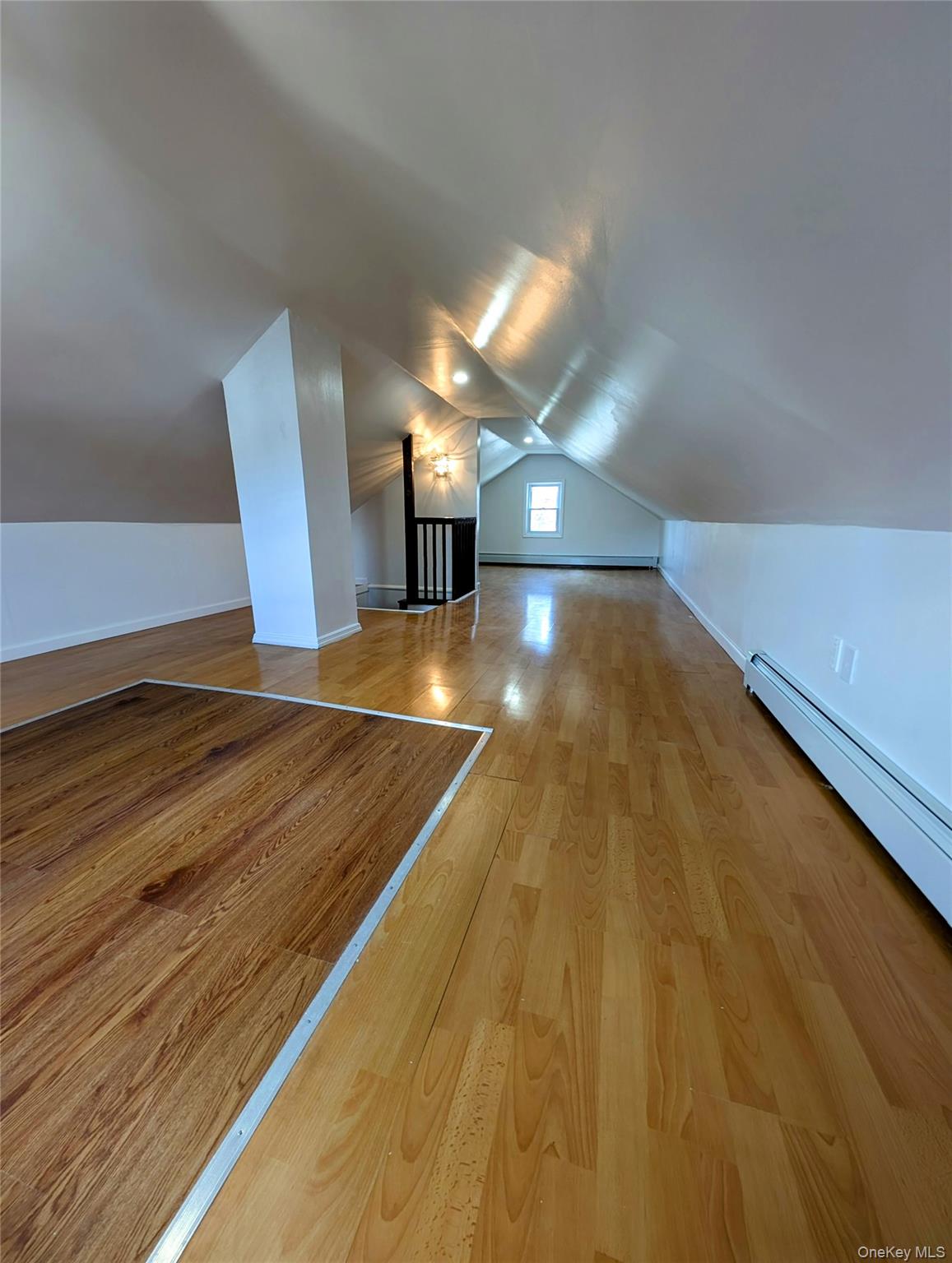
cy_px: 632
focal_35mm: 12
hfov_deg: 94.7
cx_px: 476
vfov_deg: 110.4
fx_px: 439
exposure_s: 1/24
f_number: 1.95
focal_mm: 2.23
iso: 57
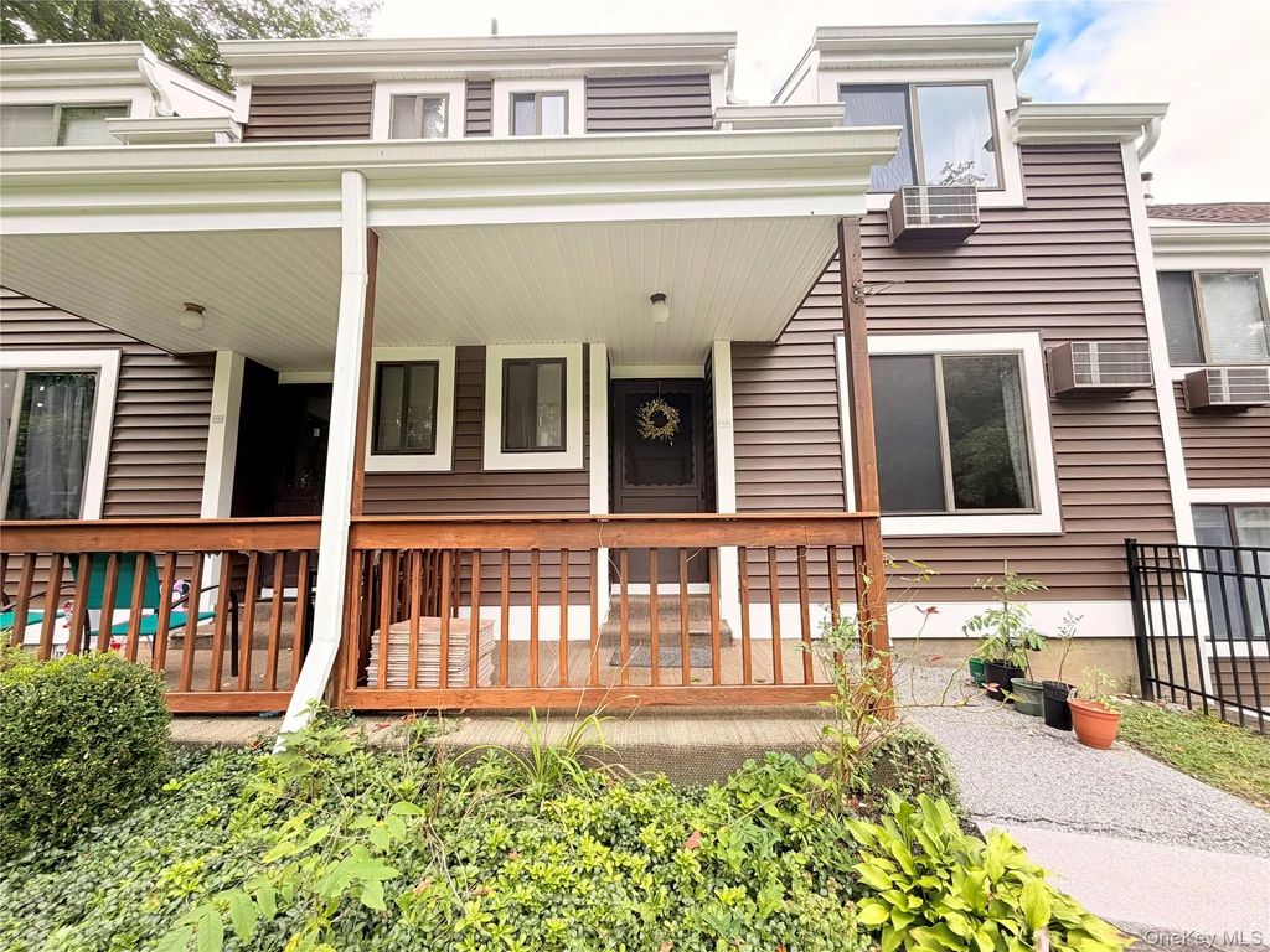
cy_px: 476
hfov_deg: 102.1
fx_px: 514
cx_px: 635
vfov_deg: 85.7
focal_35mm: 14
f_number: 2.2
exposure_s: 1/126
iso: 40
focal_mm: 2.22
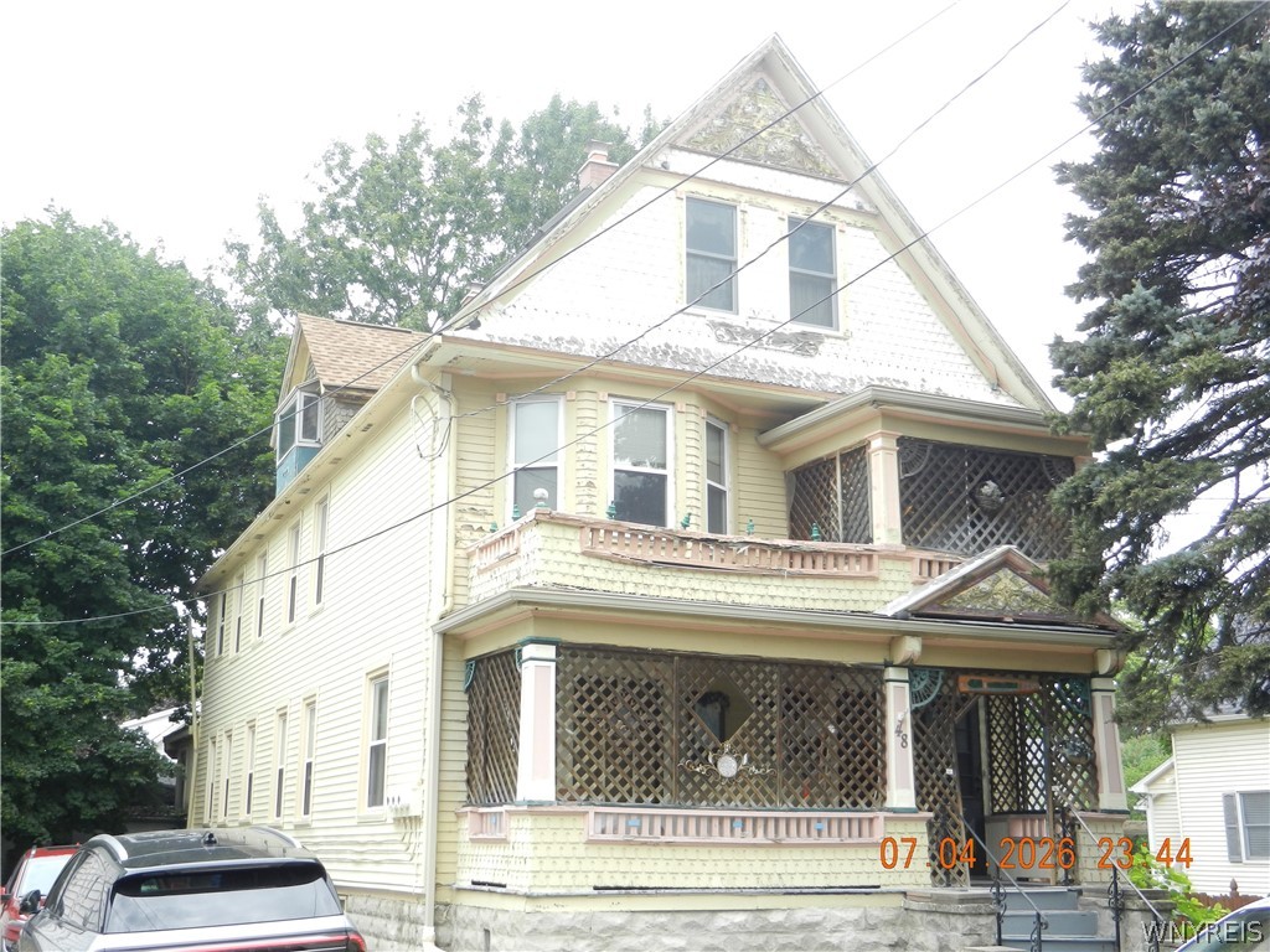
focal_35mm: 38
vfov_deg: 37.7
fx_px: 1394
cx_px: 635
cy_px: 476
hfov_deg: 49.0
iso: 160
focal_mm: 6.9
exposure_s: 1/200
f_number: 4
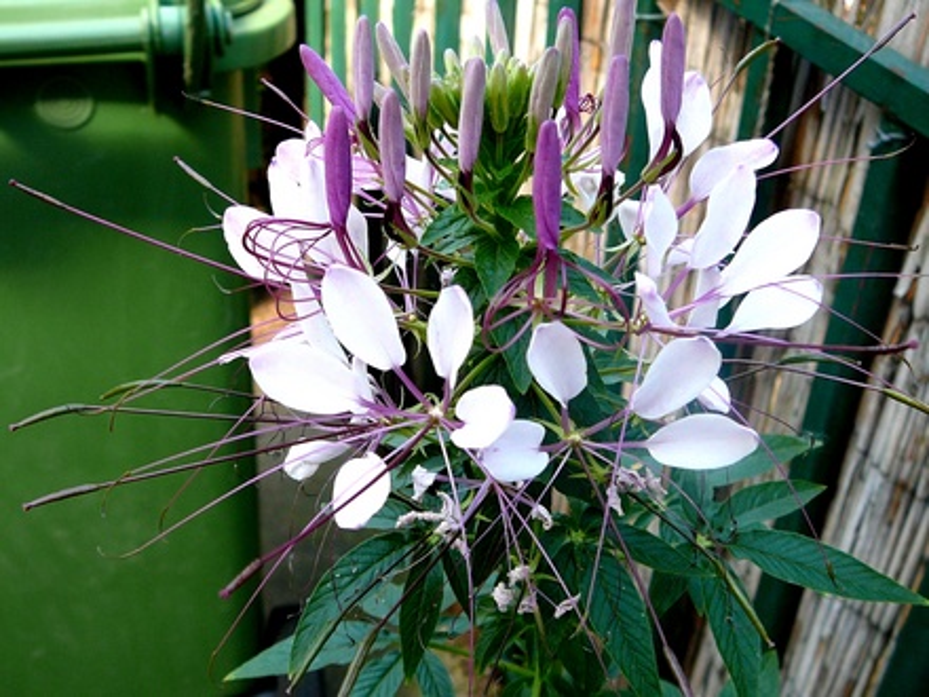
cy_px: 348
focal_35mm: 35
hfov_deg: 52.6
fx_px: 939
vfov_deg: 40.7
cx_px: 464
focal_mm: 5.2
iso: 80
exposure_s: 1/80
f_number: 2.8
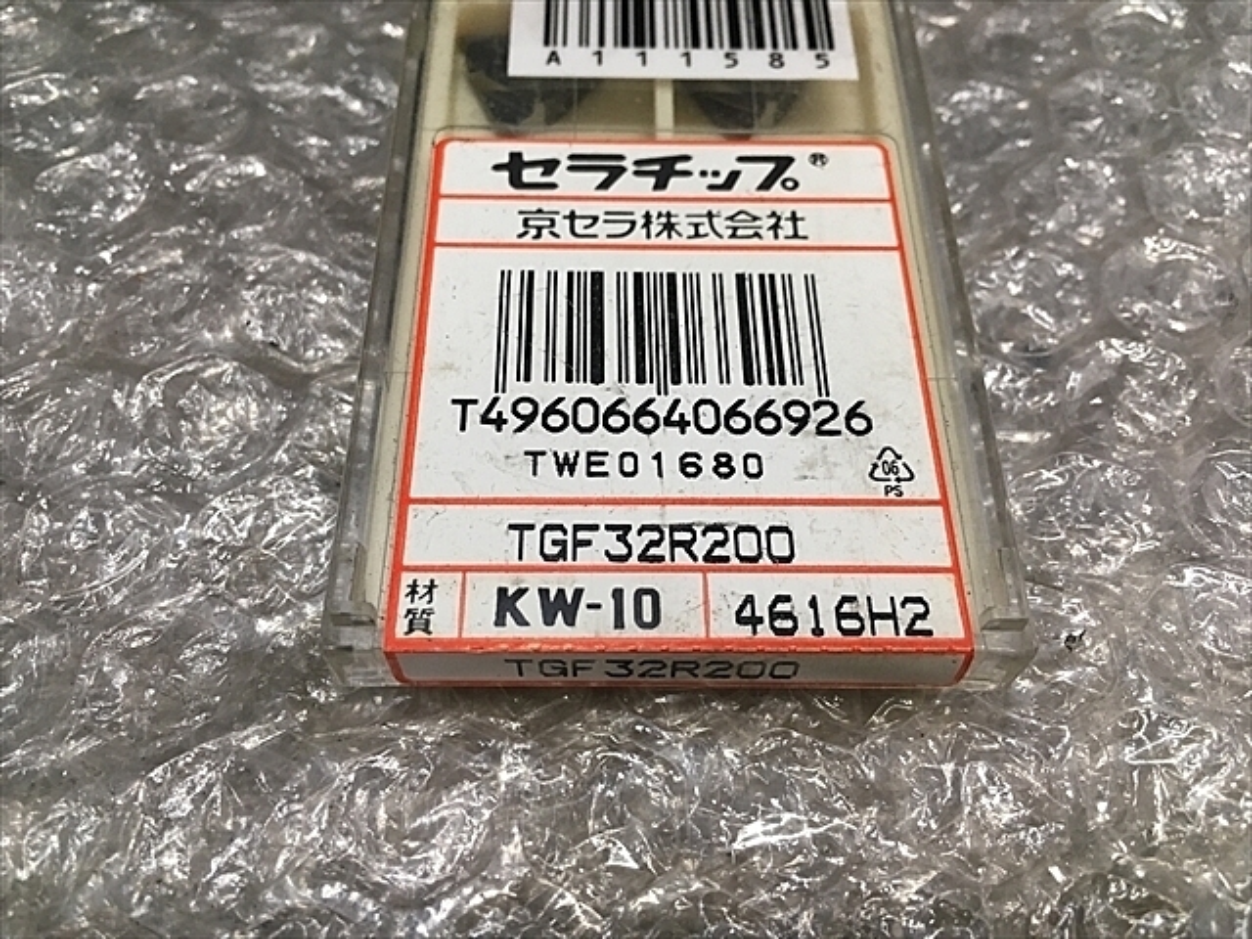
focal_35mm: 29
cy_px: 470
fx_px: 1049
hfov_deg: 61.7
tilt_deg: -57.2
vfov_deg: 48.2
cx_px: 626
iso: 40
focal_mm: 4.15
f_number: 2.2
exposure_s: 1/30
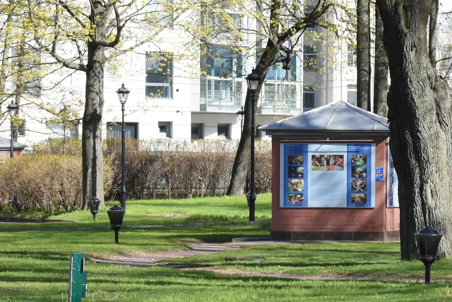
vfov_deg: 6.3
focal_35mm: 217
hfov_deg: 9.3
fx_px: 2728
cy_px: 148
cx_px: 562
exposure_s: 1/500
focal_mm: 55
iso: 800
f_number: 11
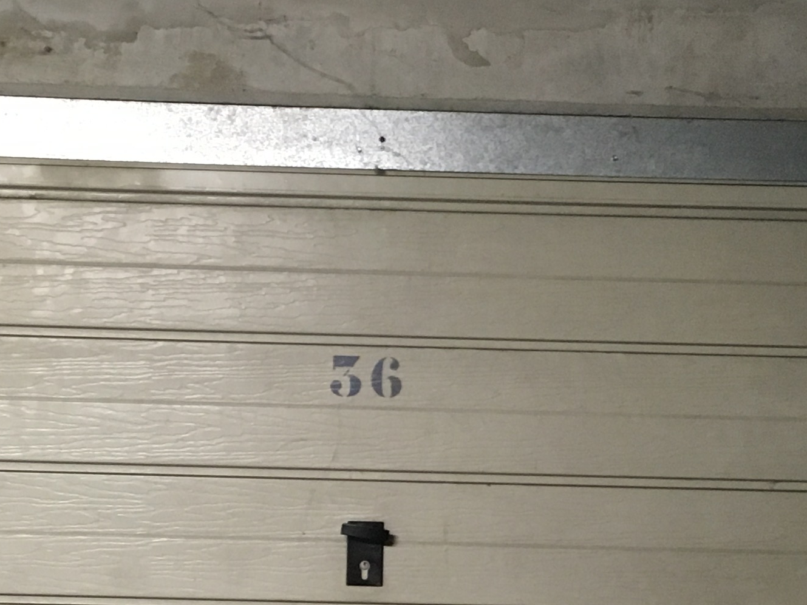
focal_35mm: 88
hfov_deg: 22.2
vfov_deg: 16.2
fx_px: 2052
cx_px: 428
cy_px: 692
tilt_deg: -6.2
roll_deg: -0.4
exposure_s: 1/20
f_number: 2.2
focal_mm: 4.15
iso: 200
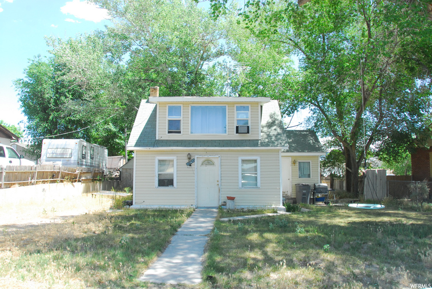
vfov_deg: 48.0
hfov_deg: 67.3
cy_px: 144
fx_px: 324
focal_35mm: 27
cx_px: 216
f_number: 9
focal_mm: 18
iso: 800
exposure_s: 1/320
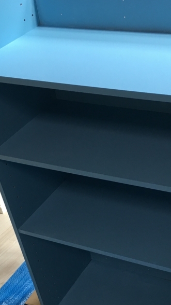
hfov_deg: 21.6
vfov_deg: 36.2
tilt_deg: -41.6
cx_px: 132
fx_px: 443
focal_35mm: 55
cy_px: 255
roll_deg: +5.6
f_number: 2.2
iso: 32
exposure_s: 1/30
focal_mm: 4.15
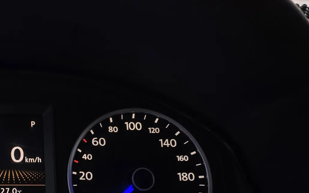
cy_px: 104
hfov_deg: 36.1
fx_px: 421
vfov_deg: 25.8
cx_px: -3
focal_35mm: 50
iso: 80
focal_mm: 6.3
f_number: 1.7
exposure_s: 1/61
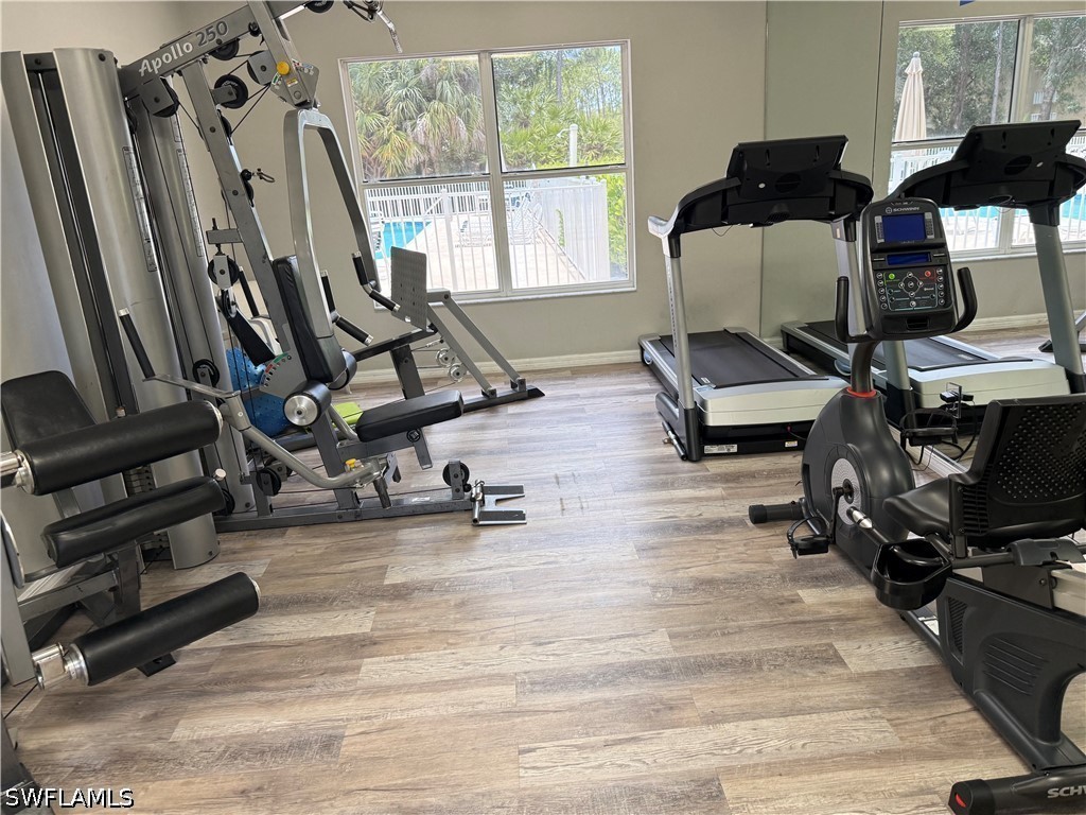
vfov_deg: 56.8
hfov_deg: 71.6
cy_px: 408
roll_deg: +4.7
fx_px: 753
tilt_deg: -18.0
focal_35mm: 24
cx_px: 543
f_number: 1.78
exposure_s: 1/120
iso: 160
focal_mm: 6.76
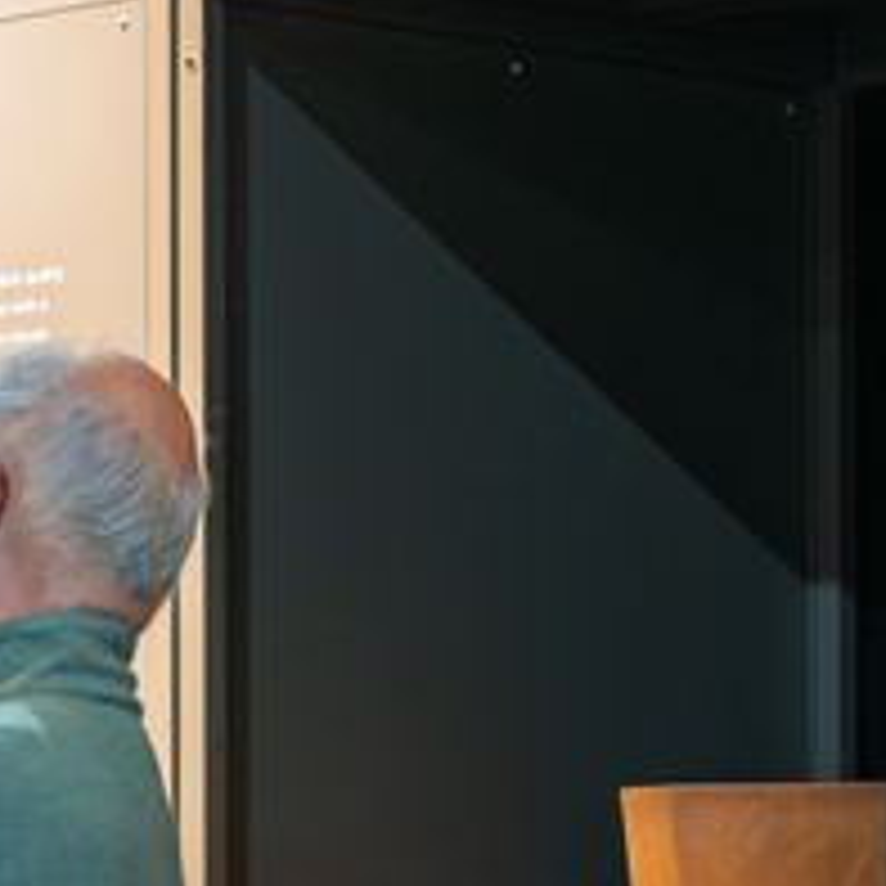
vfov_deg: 9.6
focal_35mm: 181
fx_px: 5241
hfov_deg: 9.4
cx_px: -382
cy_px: 787
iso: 640
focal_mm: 70
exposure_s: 1/100
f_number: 2.8
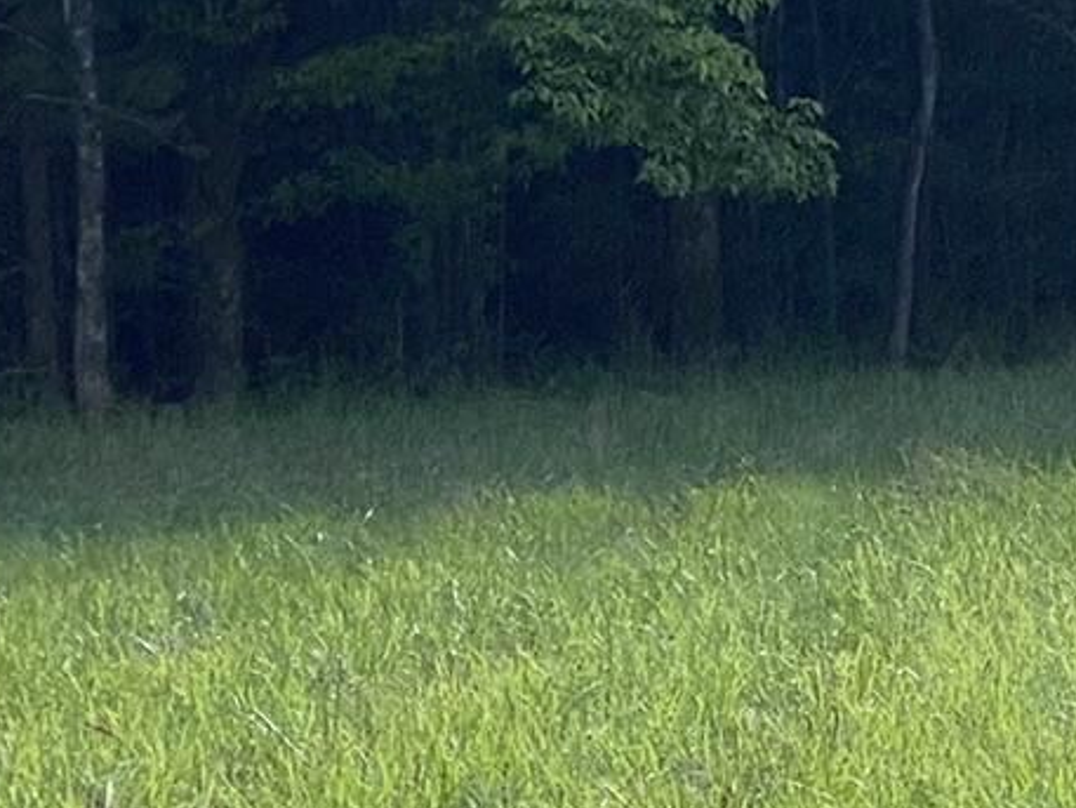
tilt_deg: +2.3
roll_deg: +0.9
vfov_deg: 6.3
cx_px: 760
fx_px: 7244
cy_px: -306
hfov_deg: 8.5
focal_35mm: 233
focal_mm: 6
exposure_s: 1/1332
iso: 20
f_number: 2
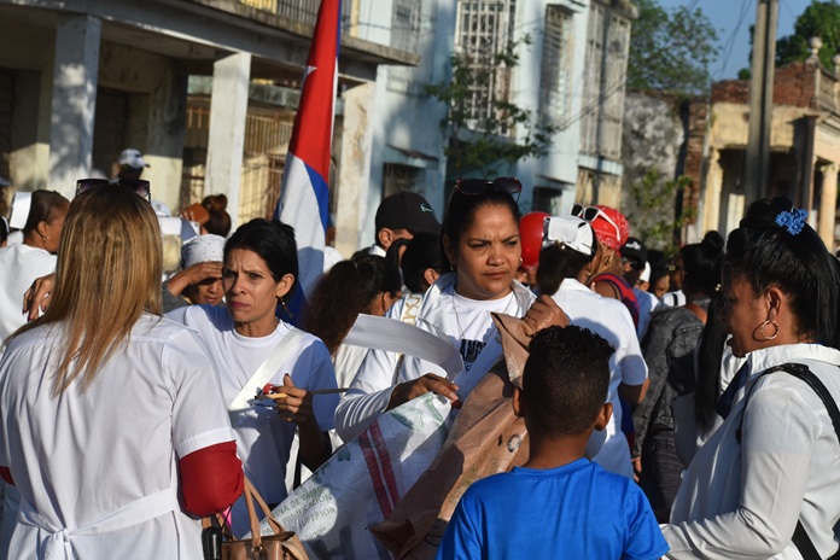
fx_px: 2450
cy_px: 280
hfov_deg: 19.5
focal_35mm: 105
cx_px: 420
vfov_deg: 13.0
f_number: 8
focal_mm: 70
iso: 200
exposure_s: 1/1000
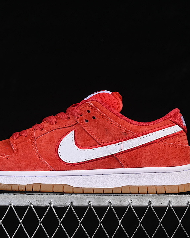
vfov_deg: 18.1
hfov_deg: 14.5
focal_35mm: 106
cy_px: 119
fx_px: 745
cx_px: 70
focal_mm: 50
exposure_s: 1/80
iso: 160
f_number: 8
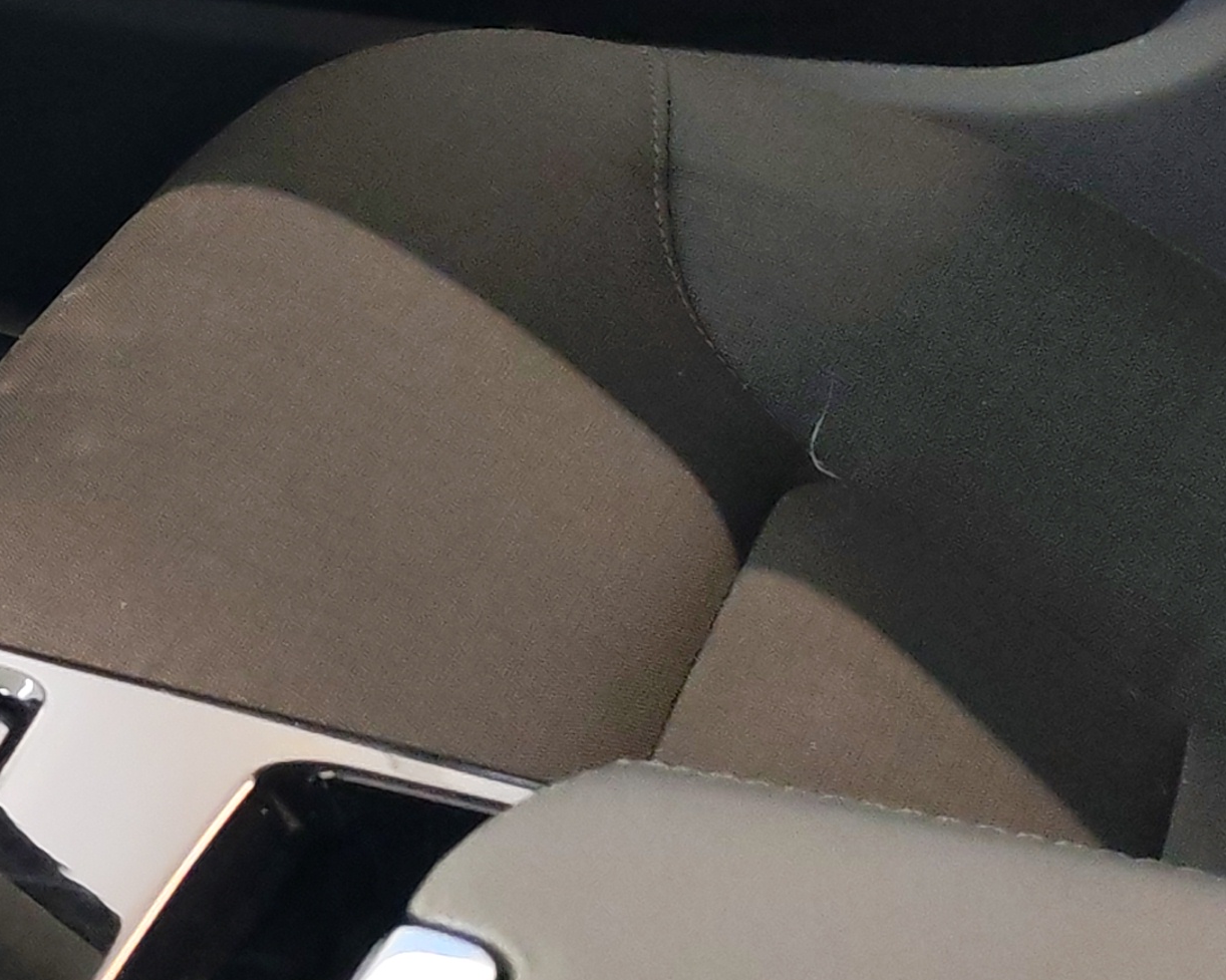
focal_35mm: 108
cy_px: 0
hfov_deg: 16.1
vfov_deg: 14.0
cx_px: -662
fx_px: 3918
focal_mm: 6.12
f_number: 1.9
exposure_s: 1/50
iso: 1000
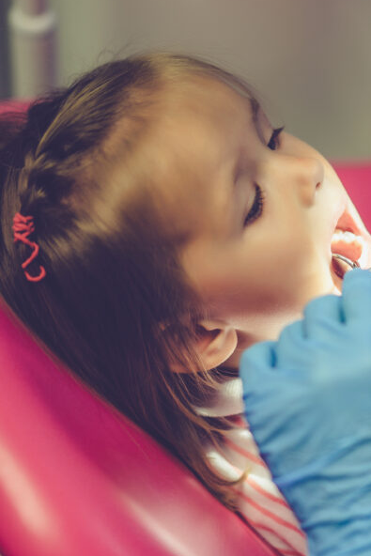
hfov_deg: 12.7
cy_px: 279
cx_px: 353
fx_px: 1653
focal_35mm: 107
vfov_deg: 19.1
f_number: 1.8
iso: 100
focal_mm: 55
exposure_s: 1/200
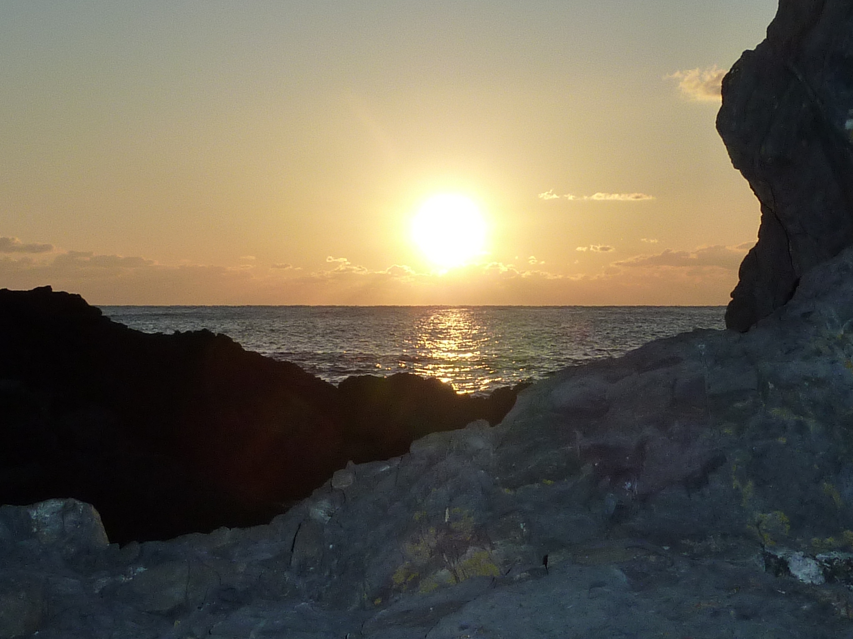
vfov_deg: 21.3
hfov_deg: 28.2
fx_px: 1700
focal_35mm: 69
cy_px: 291
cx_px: 450
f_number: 5.6
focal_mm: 5.3
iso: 125
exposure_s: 1/640
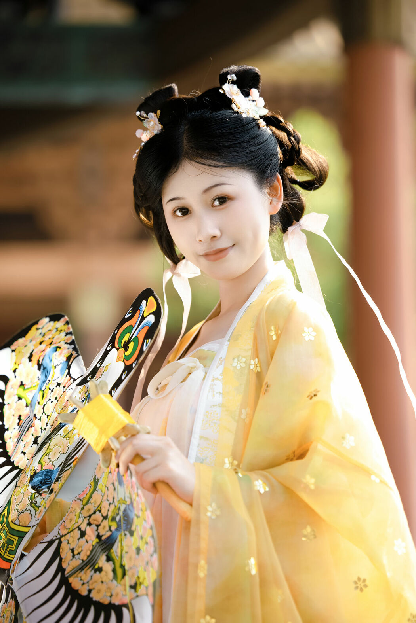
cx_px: 208
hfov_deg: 9.7
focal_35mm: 141
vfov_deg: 14.6
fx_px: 2444
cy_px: 312
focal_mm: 142
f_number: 2.8
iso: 100
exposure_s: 1/500
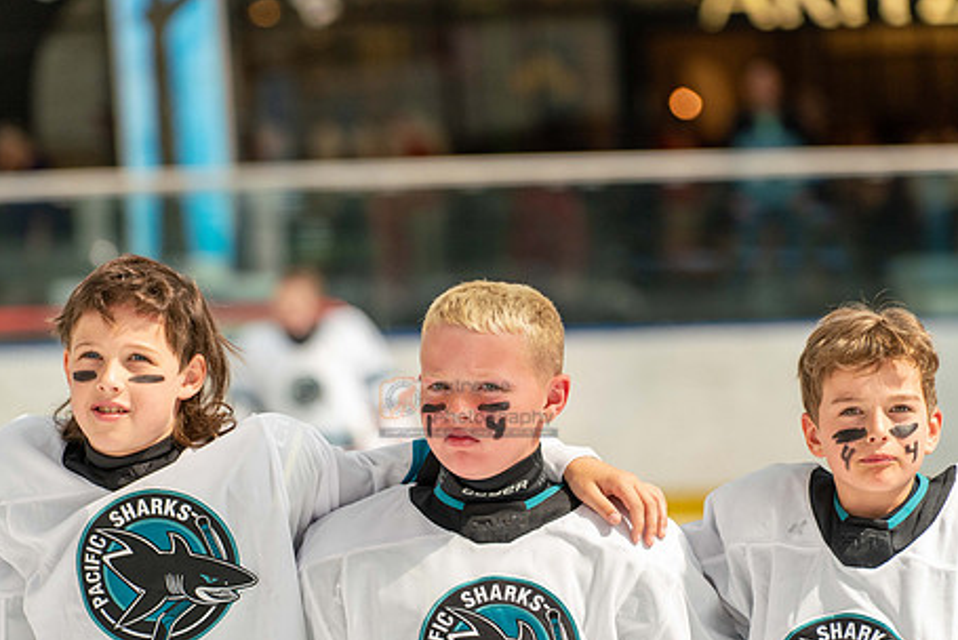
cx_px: 470
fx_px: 5086
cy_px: 405
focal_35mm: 191
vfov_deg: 7.2
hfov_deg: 10.8
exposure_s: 1/2500
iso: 1600
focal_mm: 150
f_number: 3.5
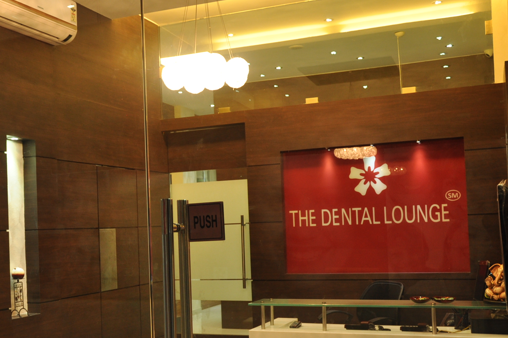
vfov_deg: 26.9
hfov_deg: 38.9
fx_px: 705
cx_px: 149
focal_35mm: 50
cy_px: 208
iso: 400
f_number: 3.8
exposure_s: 1/15
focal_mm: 22
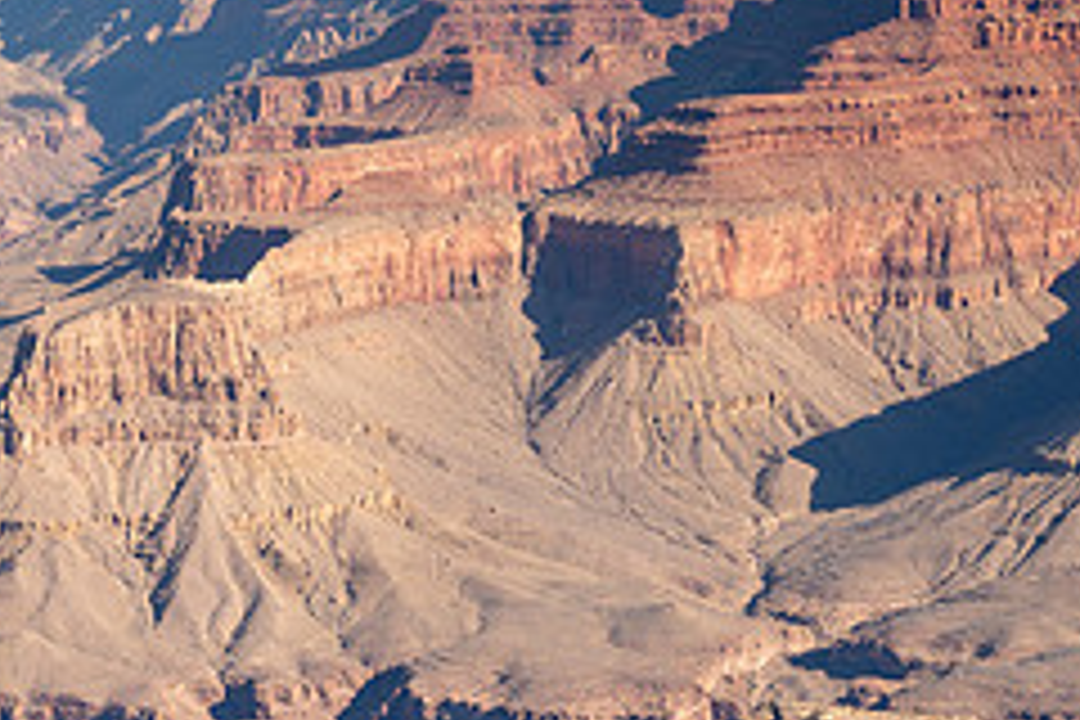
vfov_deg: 10.6
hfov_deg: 15.9
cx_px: 405
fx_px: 3870
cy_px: 580
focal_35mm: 129
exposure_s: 1/1000
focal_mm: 53
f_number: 8
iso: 400
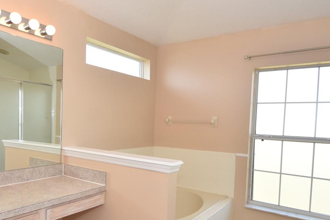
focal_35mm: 27
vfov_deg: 47.4
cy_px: 140
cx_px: 127
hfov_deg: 66.5
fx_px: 247
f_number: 5
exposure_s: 1/100
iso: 200
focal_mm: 10
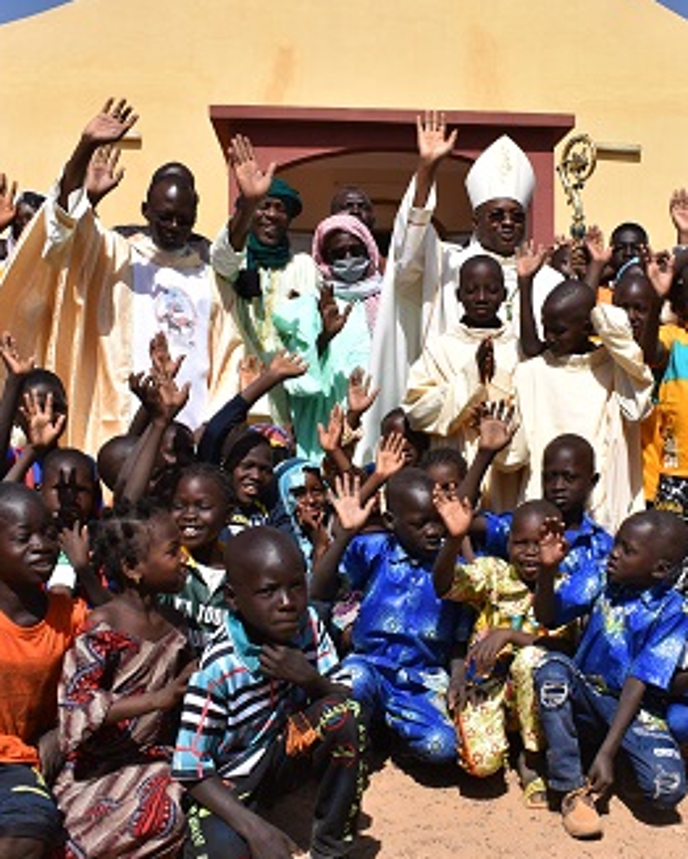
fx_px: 1093
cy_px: 427
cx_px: 465
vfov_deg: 42.9
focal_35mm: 43
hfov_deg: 34.6
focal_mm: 20
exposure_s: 1/500
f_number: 11
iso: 200
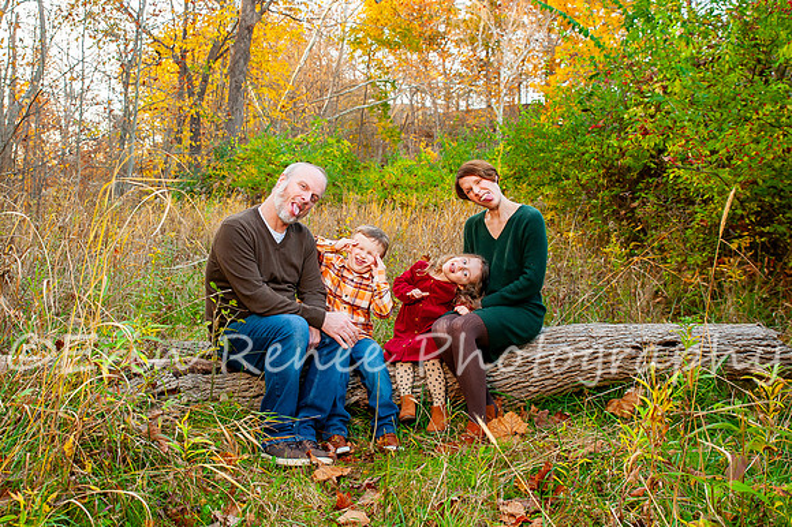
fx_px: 836
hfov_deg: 50.6
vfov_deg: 35.0
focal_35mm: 38
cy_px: 241
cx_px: 353
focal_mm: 30
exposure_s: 1/160
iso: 500
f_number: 5.6
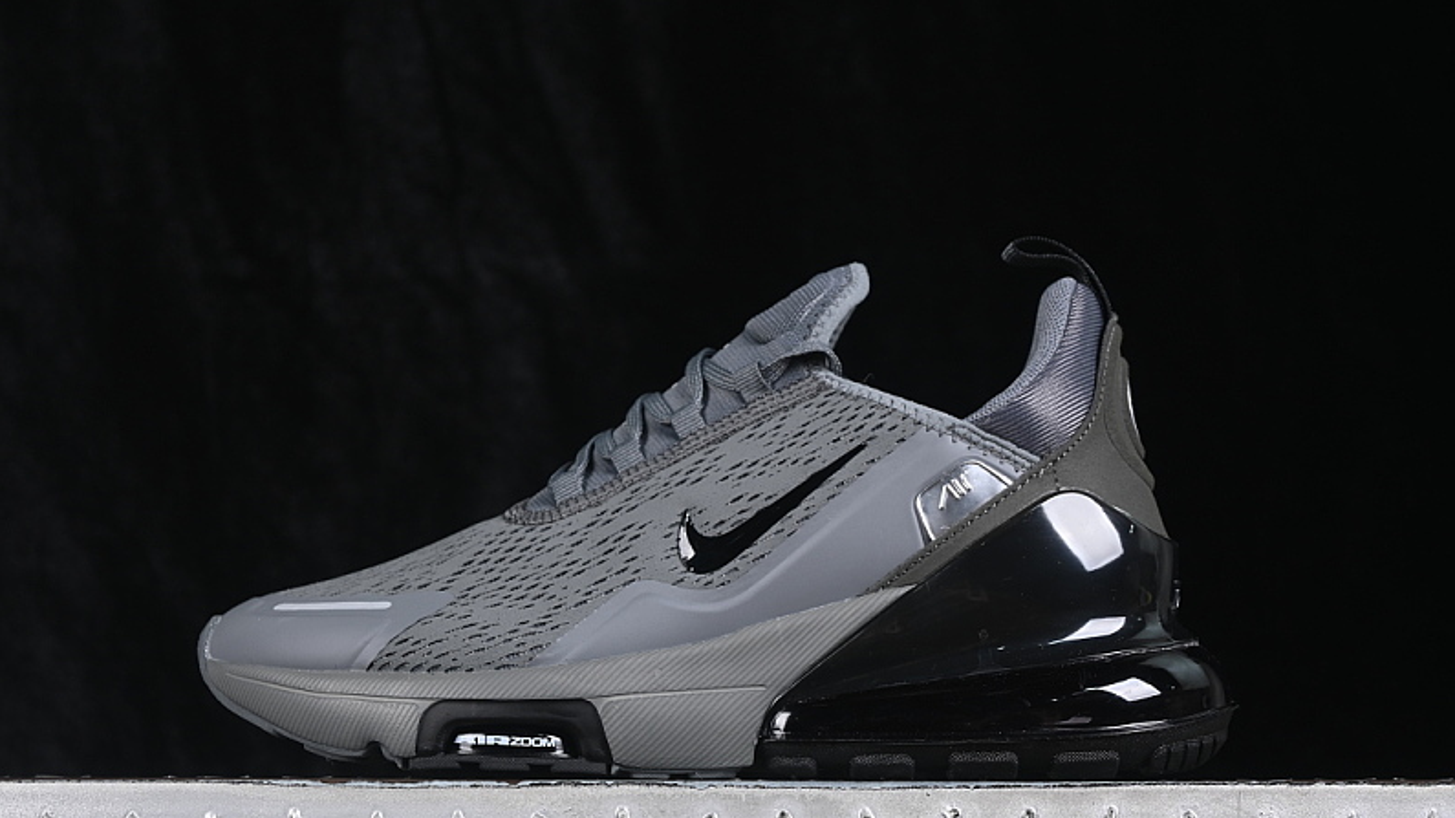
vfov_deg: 15.3
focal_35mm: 79
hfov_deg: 26.9
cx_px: 728
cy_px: 479
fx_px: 3048
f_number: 6.3
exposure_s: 1/60
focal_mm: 50
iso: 160
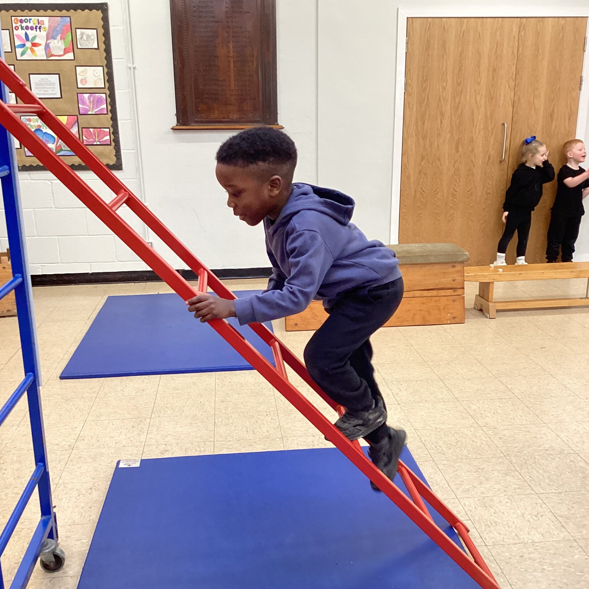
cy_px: 344
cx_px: 297
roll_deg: +1.6
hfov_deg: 44.9
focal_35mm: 37
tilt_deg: -18.4
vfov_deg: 44.8
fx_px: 712
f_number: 2.4
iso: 125
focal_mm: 3.3
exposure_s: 1/50
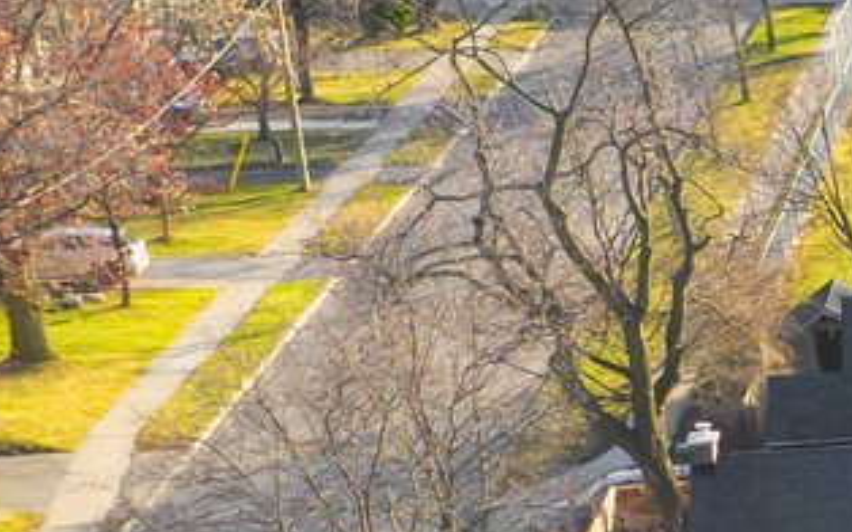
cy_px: 871
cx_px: 2431
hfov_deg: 9.3
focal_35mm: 186
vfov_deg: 6.9
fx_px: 4317
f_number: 4.5
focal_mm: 10.26
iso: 100
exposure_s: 1/200
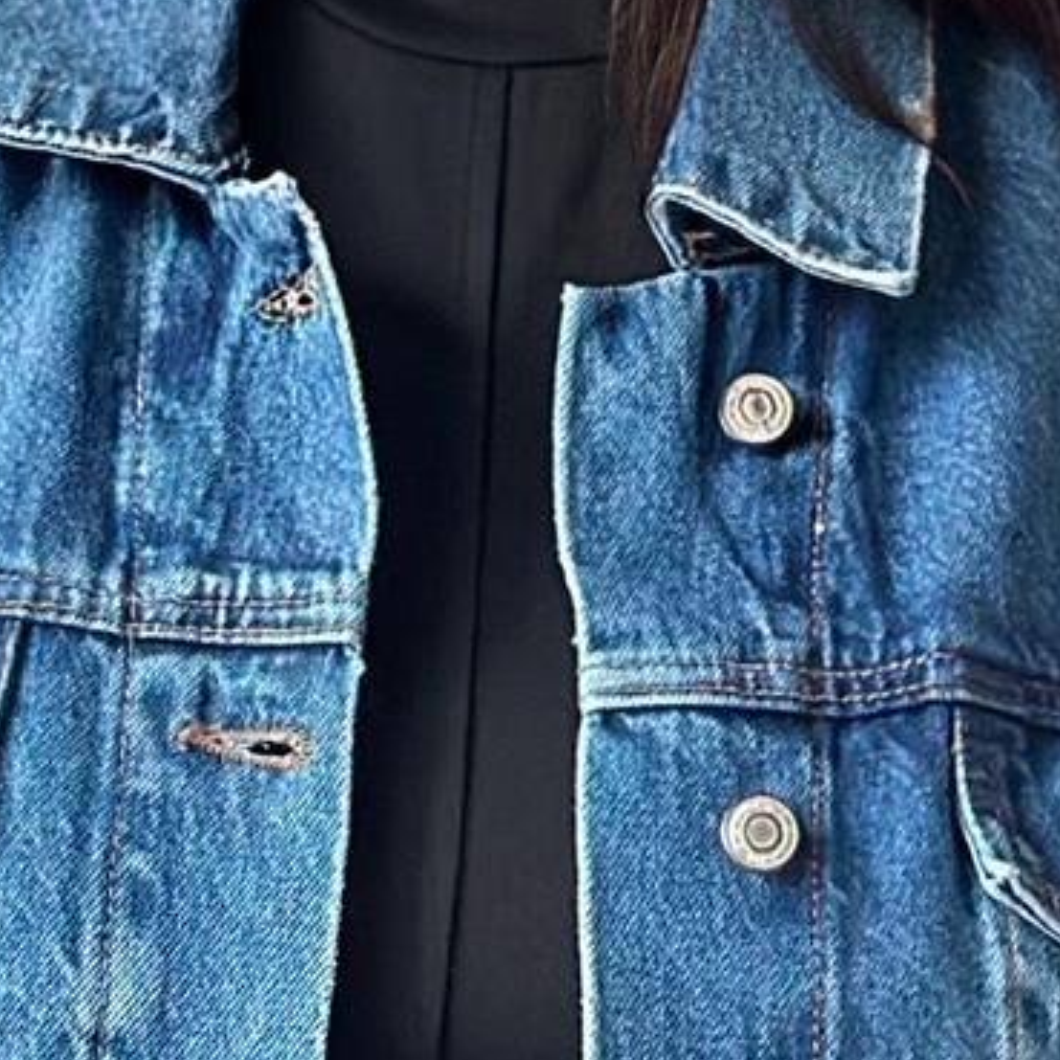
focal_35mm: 232
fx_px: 8038
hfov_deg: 7.5
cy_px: 945
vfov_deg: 7.5
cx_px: 20
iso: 400
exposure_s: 1/40
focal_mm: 6.86
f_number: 1.78
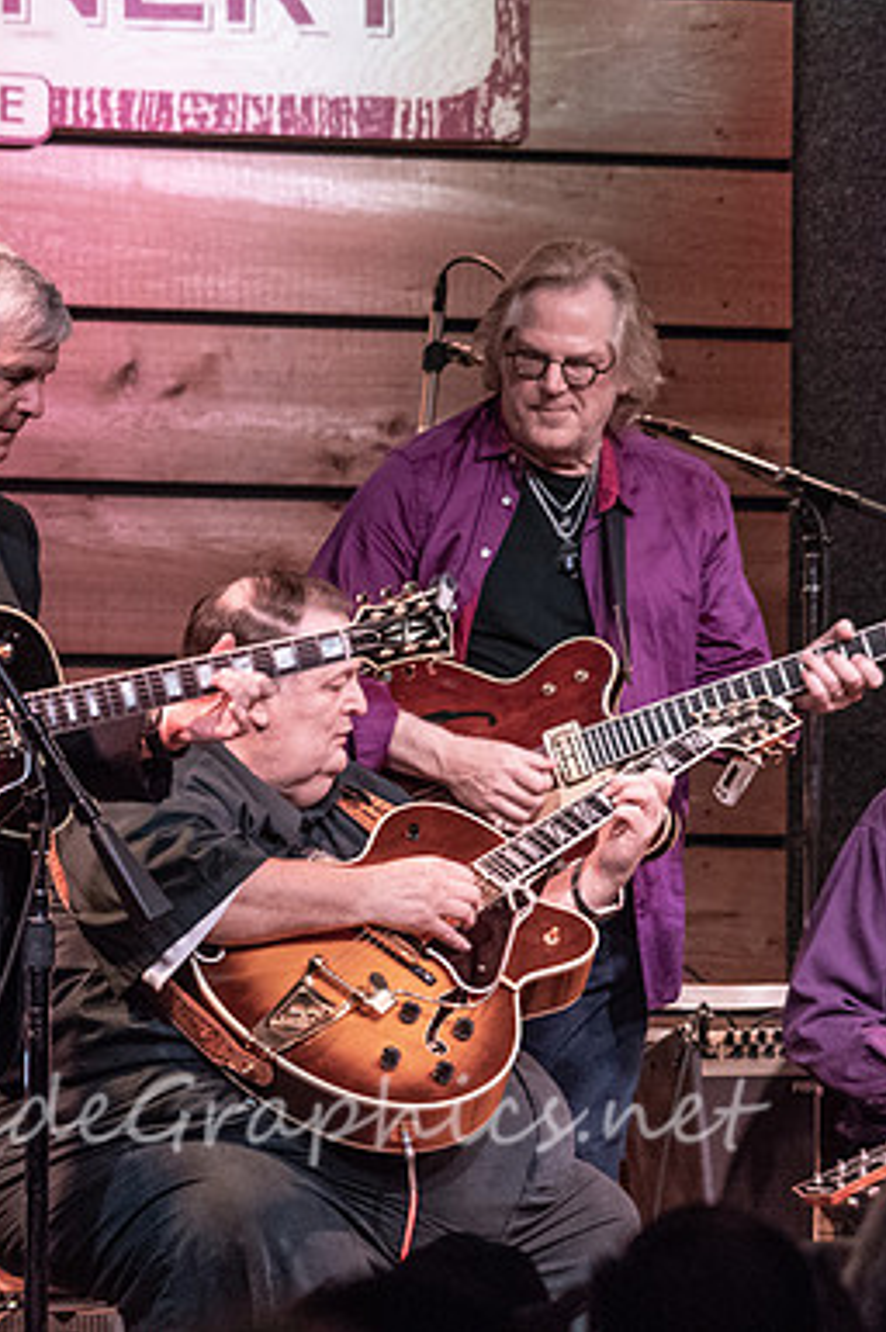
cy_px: 666
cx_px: 287
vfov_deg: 5.7
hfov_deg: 3.8
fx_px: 13387
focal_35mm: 362
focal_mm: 240
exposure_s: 1/100
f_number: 8
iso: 6400
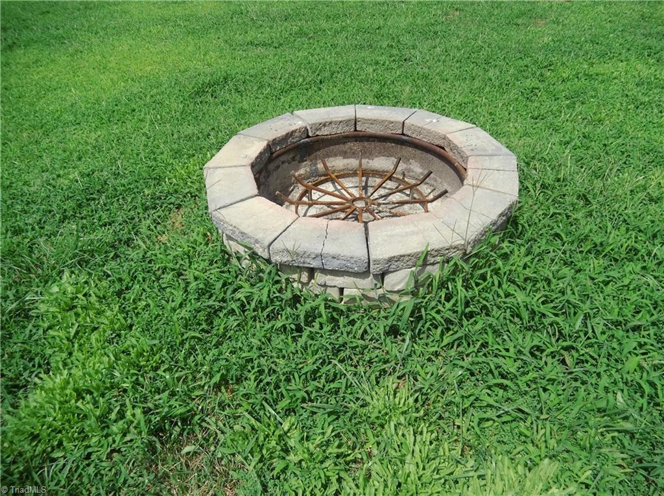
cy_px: 248
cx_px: 332
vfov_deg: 54.8
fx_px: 479
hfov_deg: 69.5
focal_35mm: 25
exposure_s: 1/1499
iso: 100
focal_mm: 4.5
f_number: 3.5
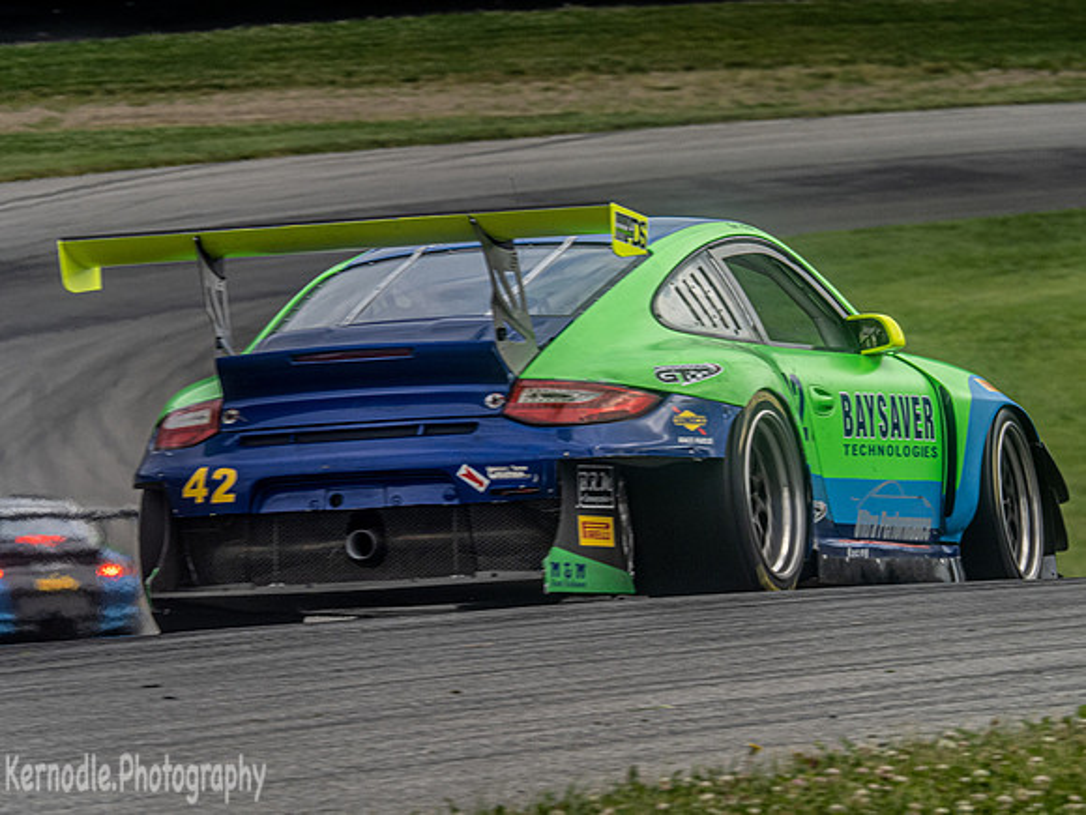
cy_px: 408
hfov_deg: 4.7
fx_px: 13208
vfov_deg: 3.5
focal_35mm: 421
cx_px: 543
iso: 400
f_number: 10
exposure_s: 1/250
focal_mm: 210
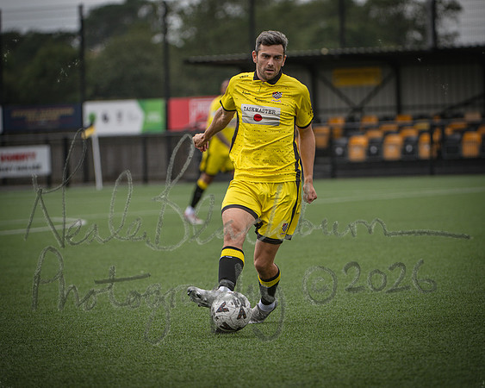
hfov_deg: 8.6
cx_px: 242
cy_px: 194
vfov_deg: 6.9
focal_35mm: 225
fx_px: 3234
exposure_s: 1/1600
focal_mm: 200
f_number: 4
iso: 400
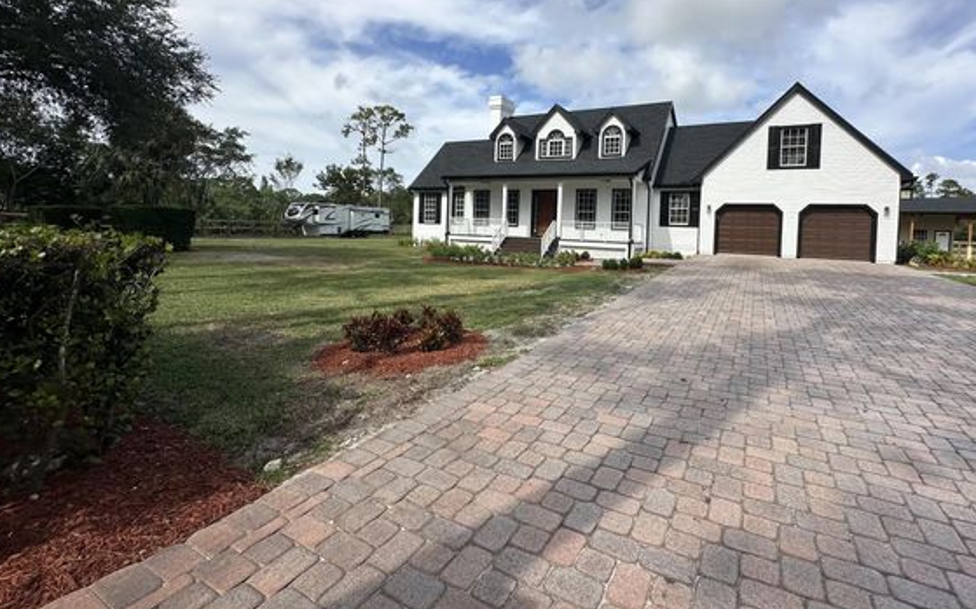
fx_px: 452
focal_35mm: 17
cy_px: 239
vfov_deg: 67.2
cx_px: 534
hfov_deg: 94.1
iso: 50
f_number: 2.2
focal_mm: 2.22
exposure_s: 1/2451
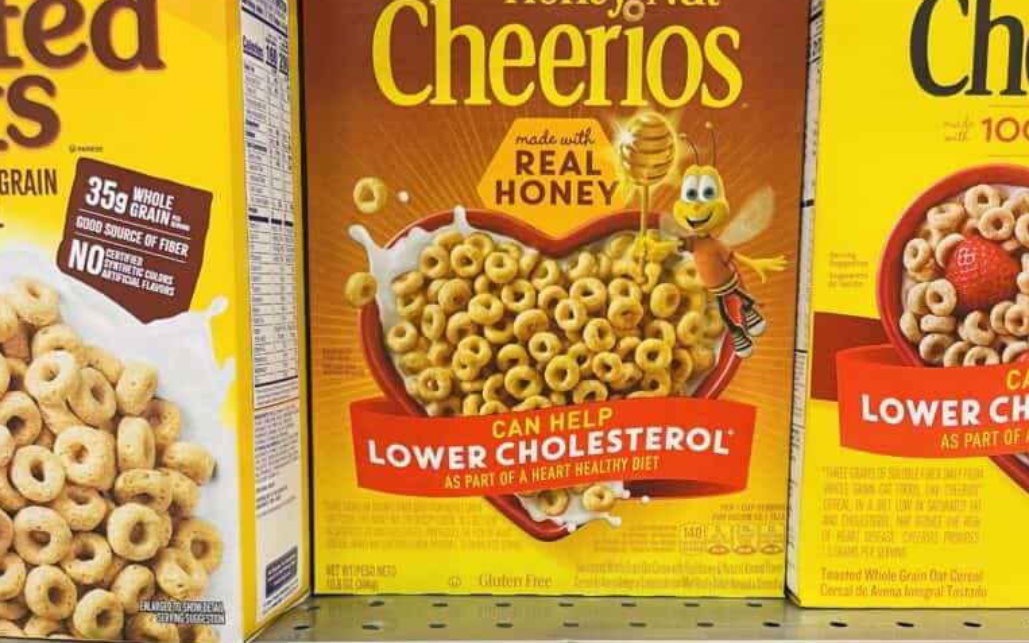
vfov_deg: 34.1
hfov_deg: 52.7
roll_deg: +0.4
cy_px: 434
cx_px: 514
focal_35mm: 37
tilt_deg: -8.7
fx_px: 1038
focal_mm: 4.2
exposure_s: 1/60
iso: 125
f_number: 1.6
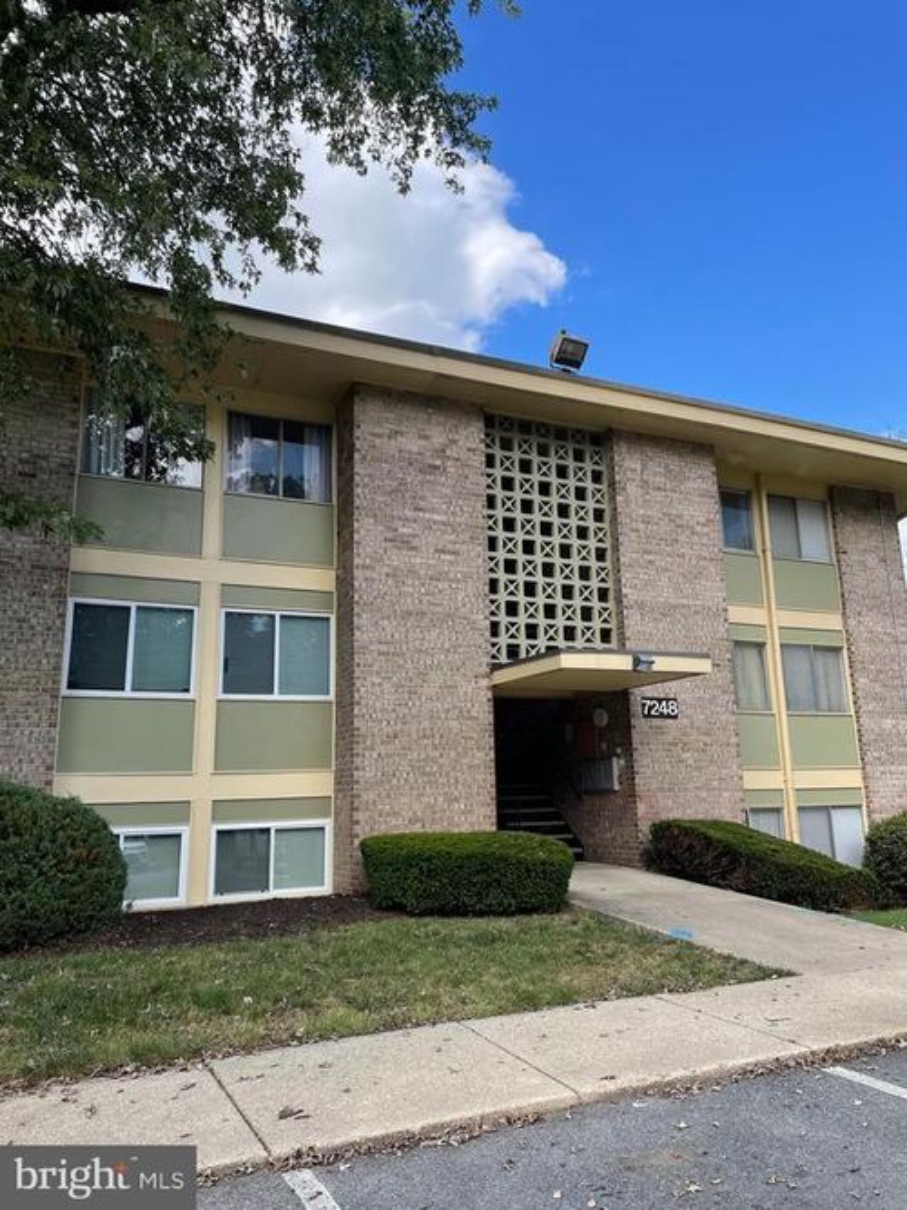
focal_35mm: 26
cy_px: 605
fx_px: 909
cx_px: 454
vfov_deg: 67.3
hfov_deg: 53.0
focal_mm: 4.2
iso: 32
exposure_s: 1/1195
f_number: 1.6
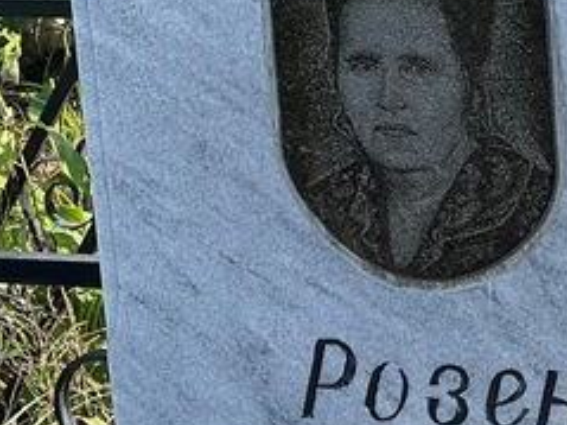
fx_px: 4224
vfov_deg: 5.7
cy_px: 370
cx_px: 327
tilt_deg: -17.7
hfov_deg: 7.7
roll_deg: +6.1
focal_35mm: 258
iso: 32
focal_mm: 9
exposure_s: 1/229
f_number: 2.8
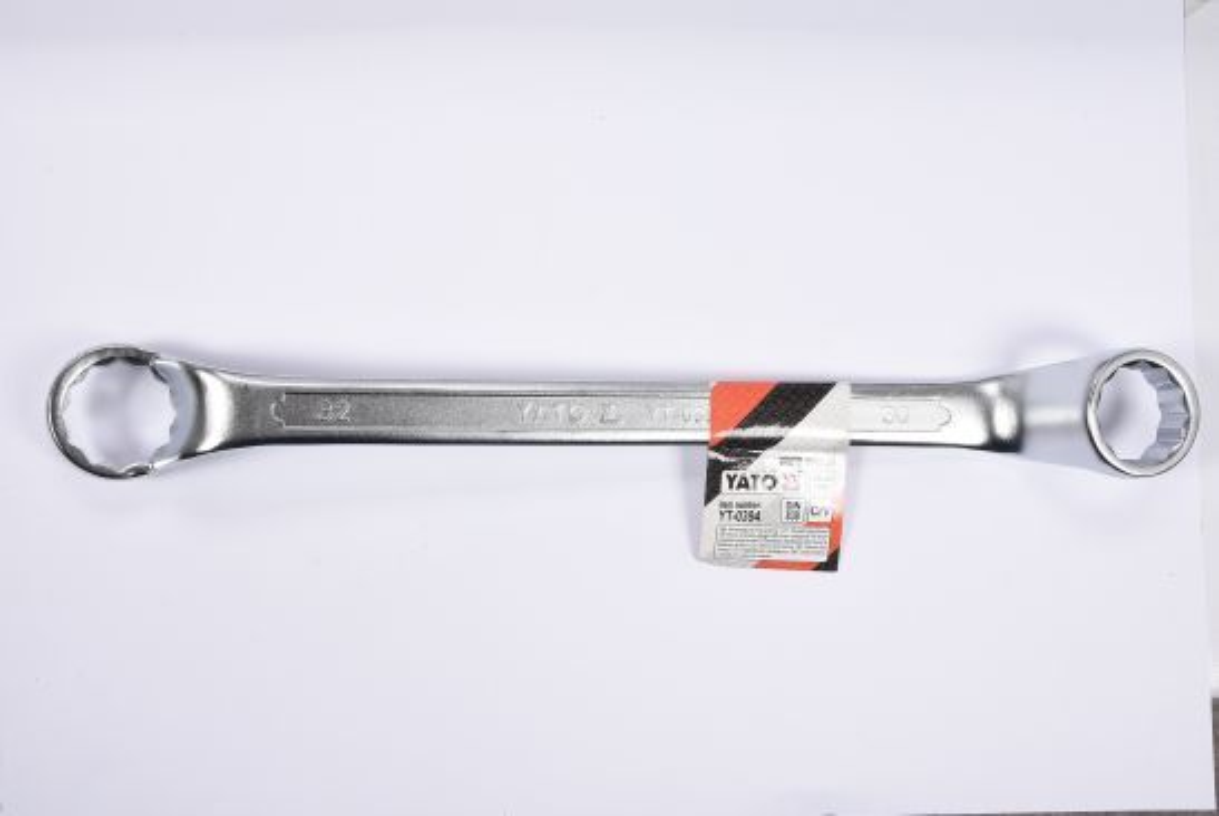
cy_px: 408
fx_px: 1627
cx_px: 610
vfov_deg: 28.1
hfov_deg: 41.1
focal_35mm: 48
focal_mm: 32
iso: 250
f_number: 16
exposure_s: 1/125
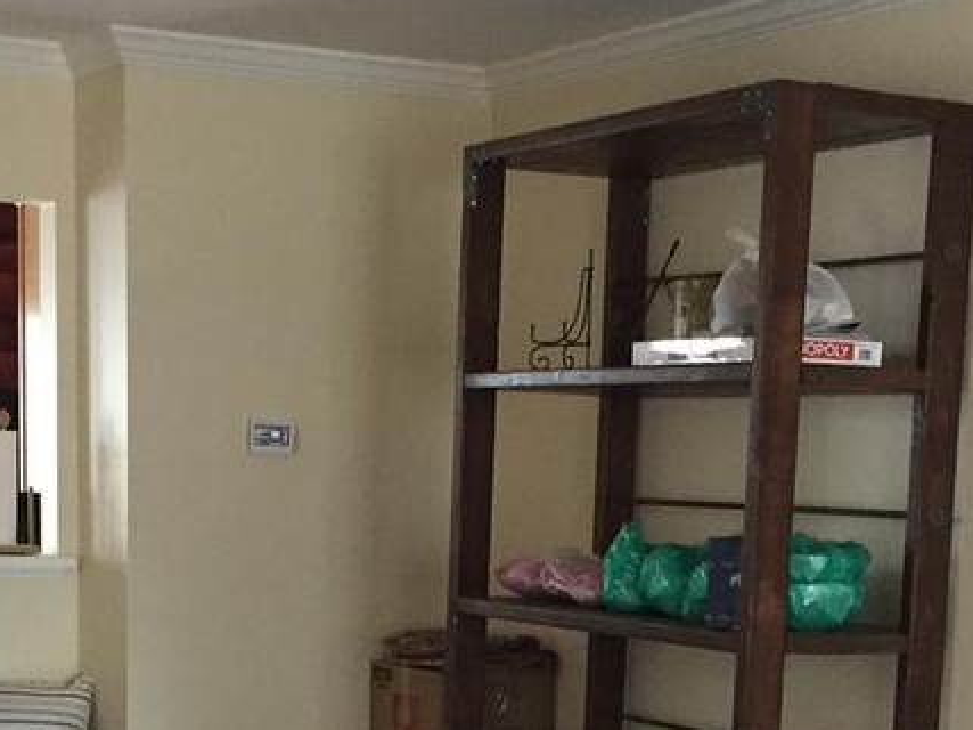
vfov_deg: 16.3
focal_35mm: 87
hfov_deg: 22.5
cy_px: 869
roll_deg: -3.0
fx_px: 2445
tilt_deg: -10.2
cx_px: 522
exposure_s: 1/17
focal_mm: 4.15
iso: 250
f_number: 2.2
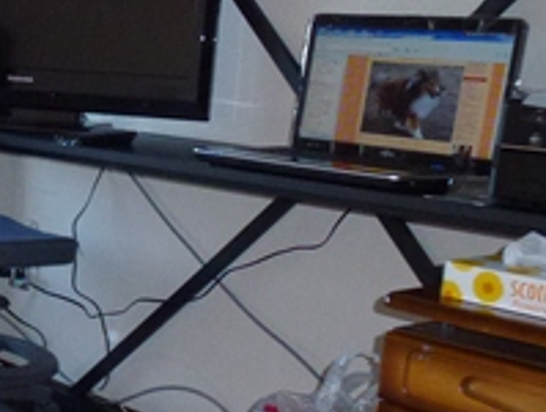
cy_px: 222
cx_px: -305
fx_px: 1217
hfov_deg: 20.9
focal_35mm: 77
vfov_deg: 19.2
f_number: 3.3
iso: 250
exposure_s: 1/60
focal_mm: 4.3
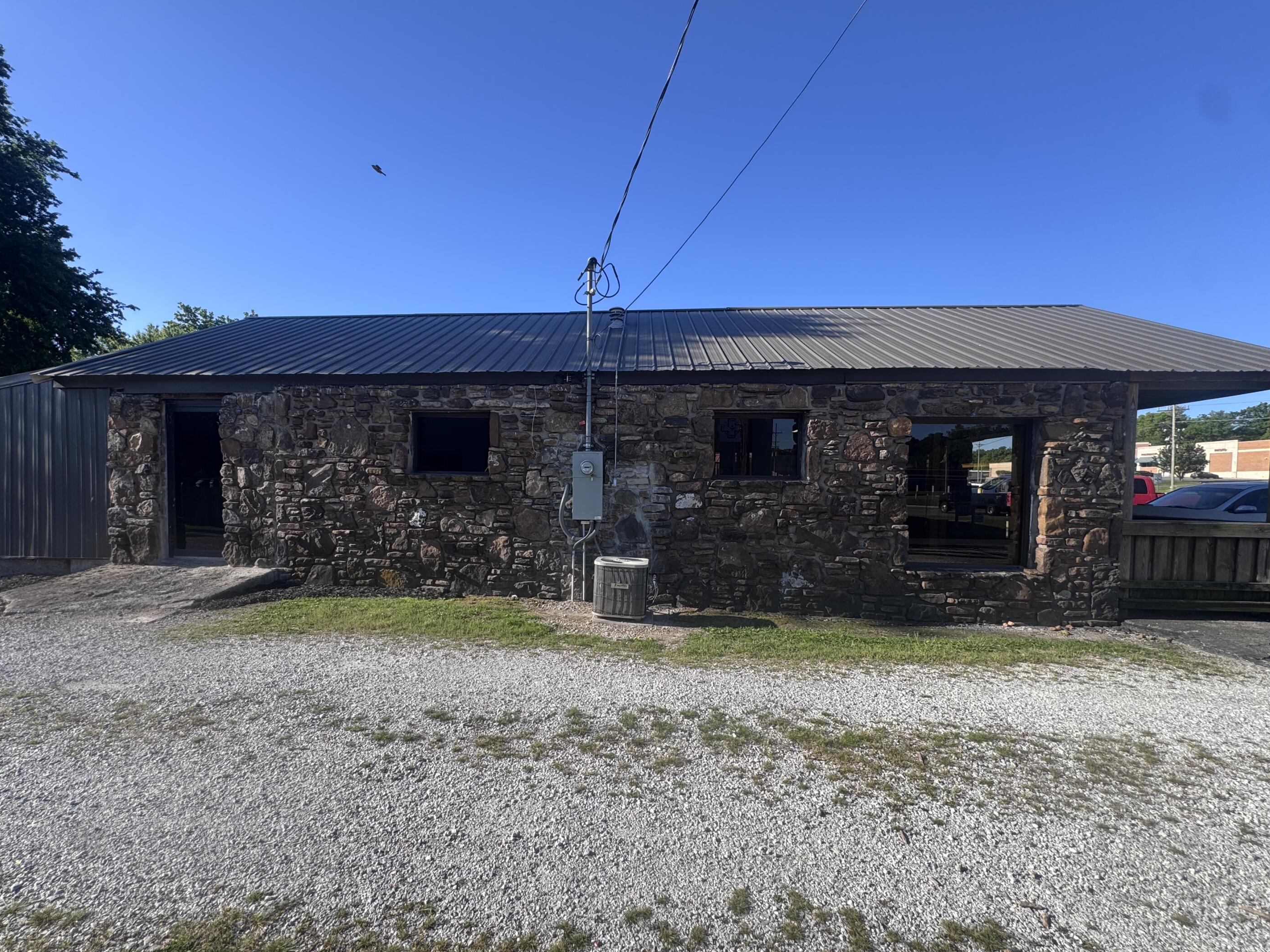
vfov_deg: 81.7
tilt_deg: -3.0
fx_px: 550
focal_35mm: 15
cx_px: 591
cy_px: 502
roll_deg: -0.7
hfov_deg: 98.0
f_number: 2.2
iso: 40
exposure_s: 1/741
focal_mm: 2.22
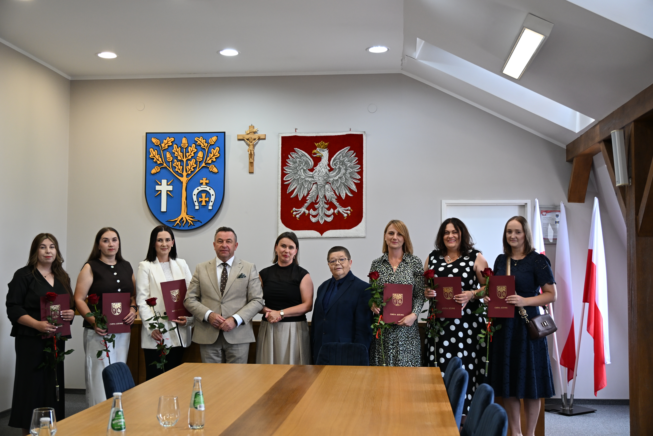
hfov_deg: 45.7
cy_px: 218
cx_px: 326
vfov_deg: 31.4
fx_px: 775
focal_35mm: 43
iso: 450
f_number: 4
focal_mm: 28.5
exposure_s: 1/60
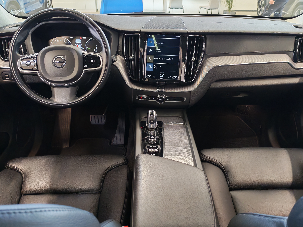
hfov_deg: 60.0
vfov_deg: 46.8
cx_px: 152
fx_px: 263
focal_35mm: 30
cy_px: 114
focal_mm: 6.12
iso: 1250
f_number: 1.9
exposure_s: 1/100
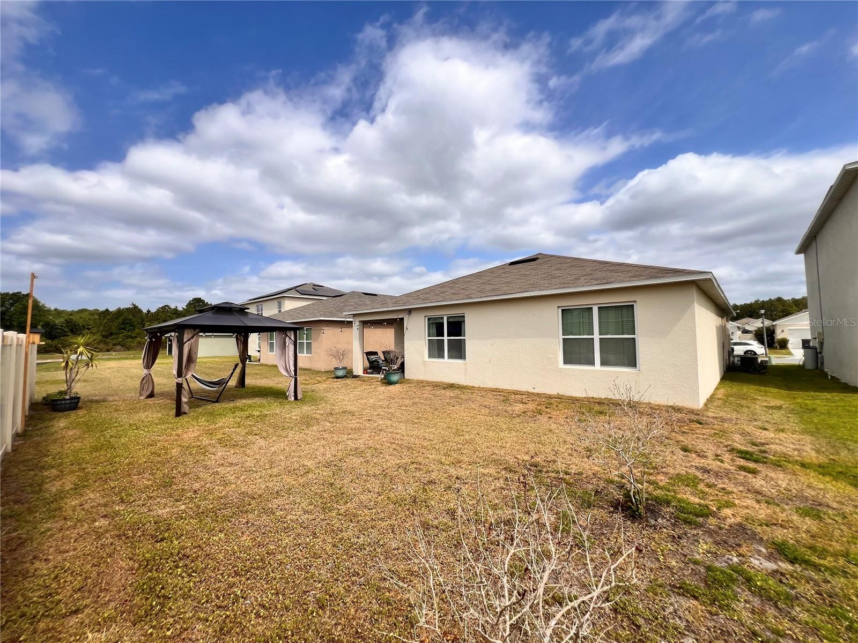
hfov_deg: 106.2
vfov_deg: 89.9
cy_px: 322
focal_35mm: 13
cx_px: 429
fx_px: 322
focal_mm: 1.57
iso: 32
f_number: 1.8
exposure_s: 1/1277
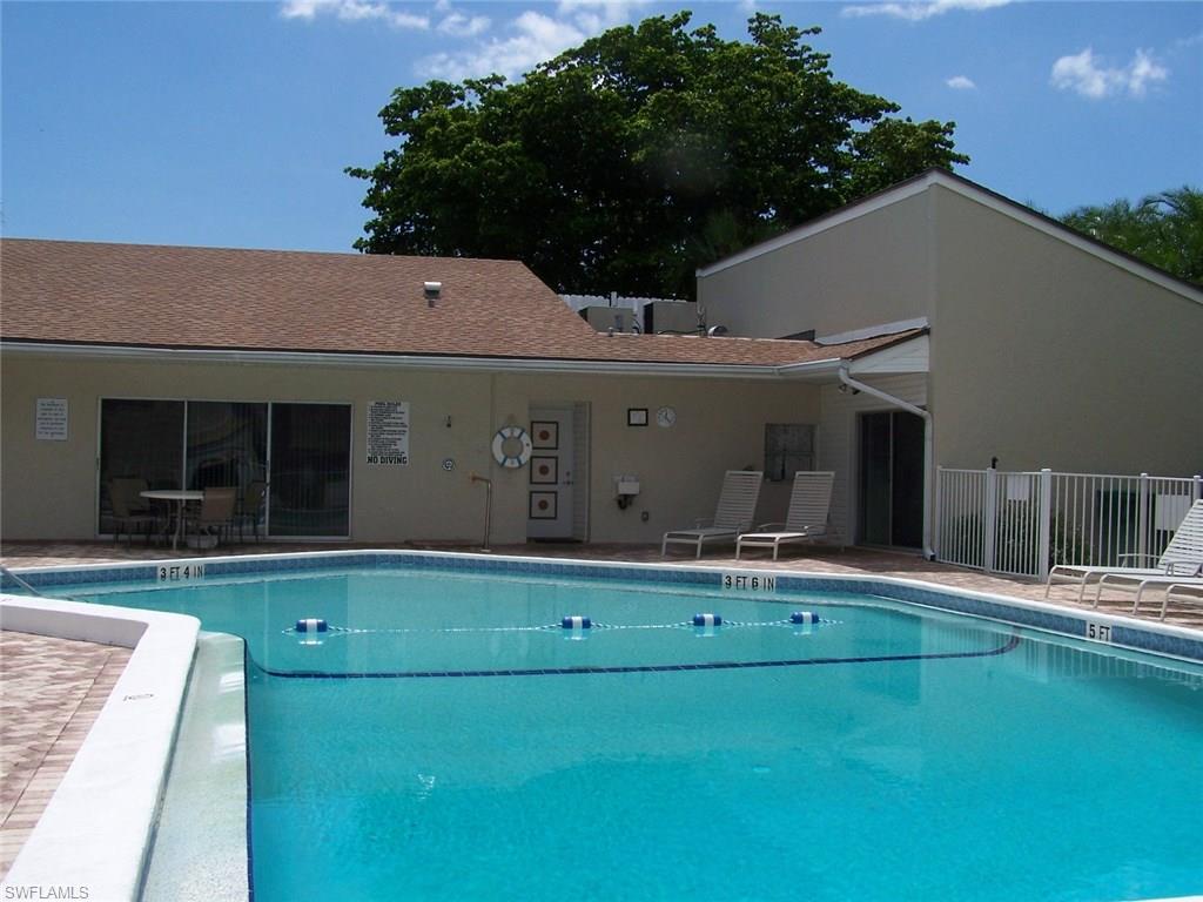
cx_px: 602
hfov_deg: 49.0
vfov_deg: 37.7
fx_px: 1321
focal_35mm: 38
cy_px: 451
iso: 80
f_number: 5.6
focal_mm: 6.3
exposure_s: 1/1250
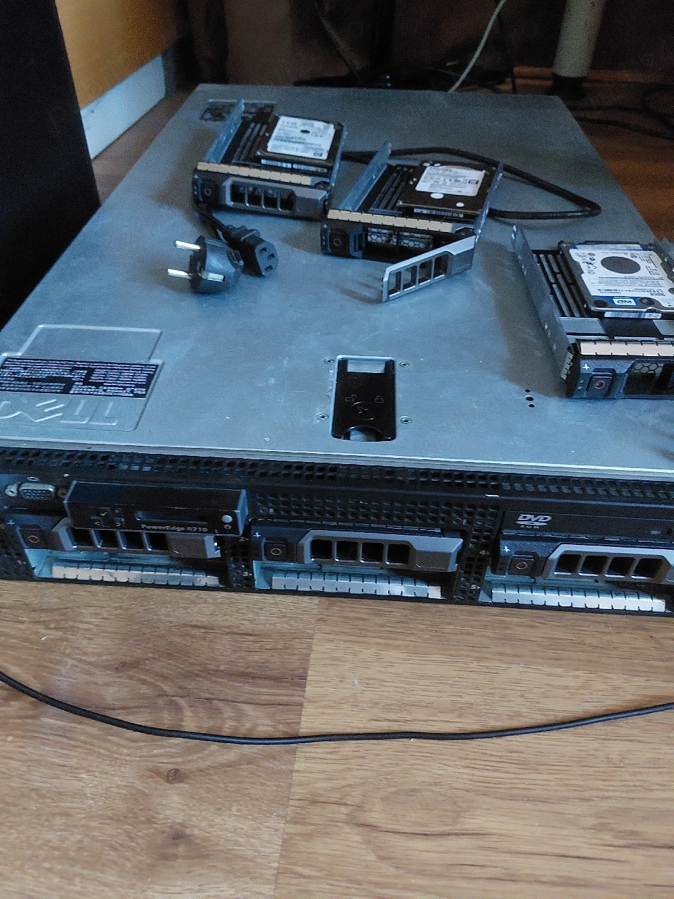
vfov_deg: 71.6
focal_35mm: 24
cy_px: 450
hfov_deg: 56.8
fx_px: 623
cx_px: 337
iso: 1600
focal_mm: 5.23
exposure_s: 1/25
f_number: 1.8
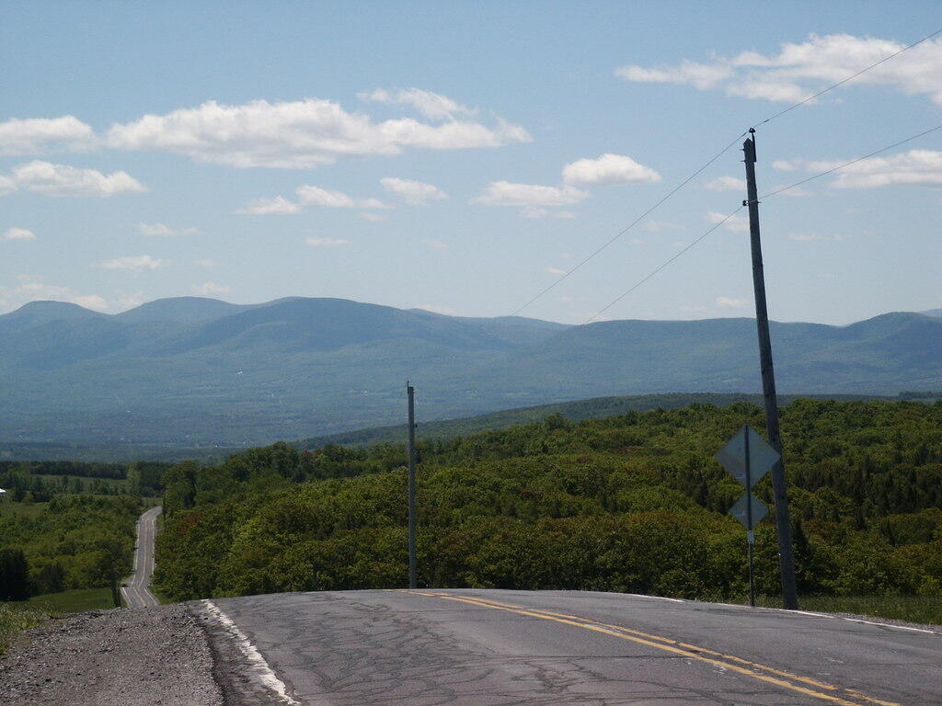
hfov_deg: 18.9
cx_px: 471
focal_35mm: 104
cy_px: 353
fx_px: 2830
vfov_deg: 14.2
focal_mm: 21.14
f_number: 8
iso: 64
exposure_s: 1/350
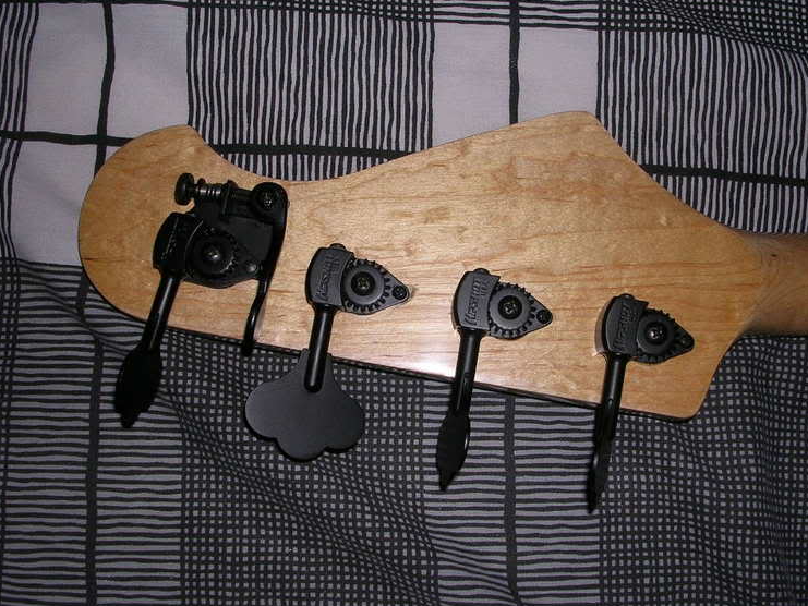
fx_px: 957
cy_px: 300
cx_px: 430
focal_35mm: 41
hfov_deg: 45.7
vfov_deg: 35.1
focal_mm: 5.8
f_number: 5.6
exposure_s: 1/60.1
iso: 50
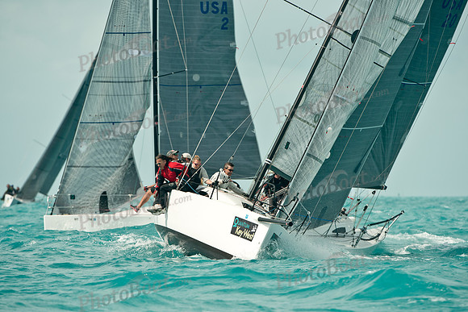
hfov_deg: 5.0
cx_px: 234
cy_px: 156
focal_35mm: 414
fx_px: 5377
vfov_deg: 3.3
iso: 400
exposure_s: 1/1600
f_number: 9
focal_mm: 380
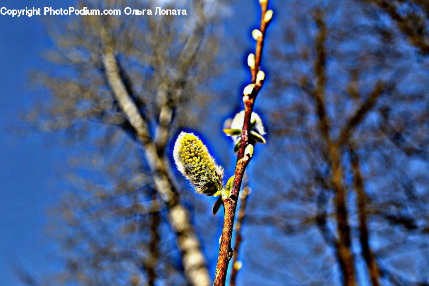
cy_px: 143
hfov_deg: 38.9
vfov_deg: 26.5
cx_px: 214
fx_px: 608
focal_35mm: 51
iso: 100
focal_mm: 34
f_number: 8
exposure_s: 1/250
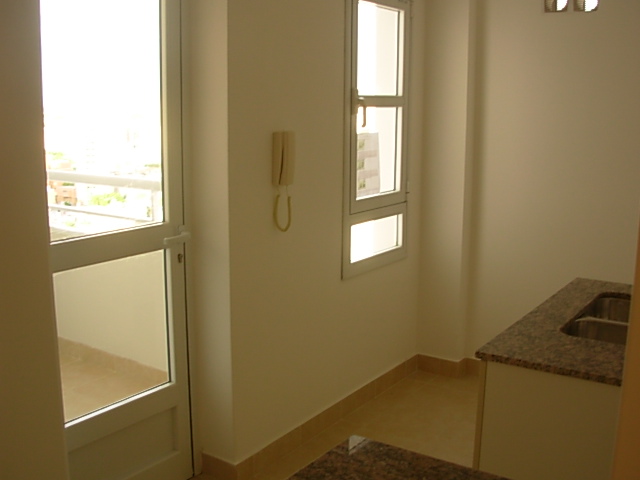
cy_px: 240
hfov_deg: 49.0
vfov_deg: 37.7
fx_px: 703
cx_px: 320
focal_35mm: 38
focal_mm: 6.3
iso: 50
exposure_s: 1/38.1
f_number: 2.9
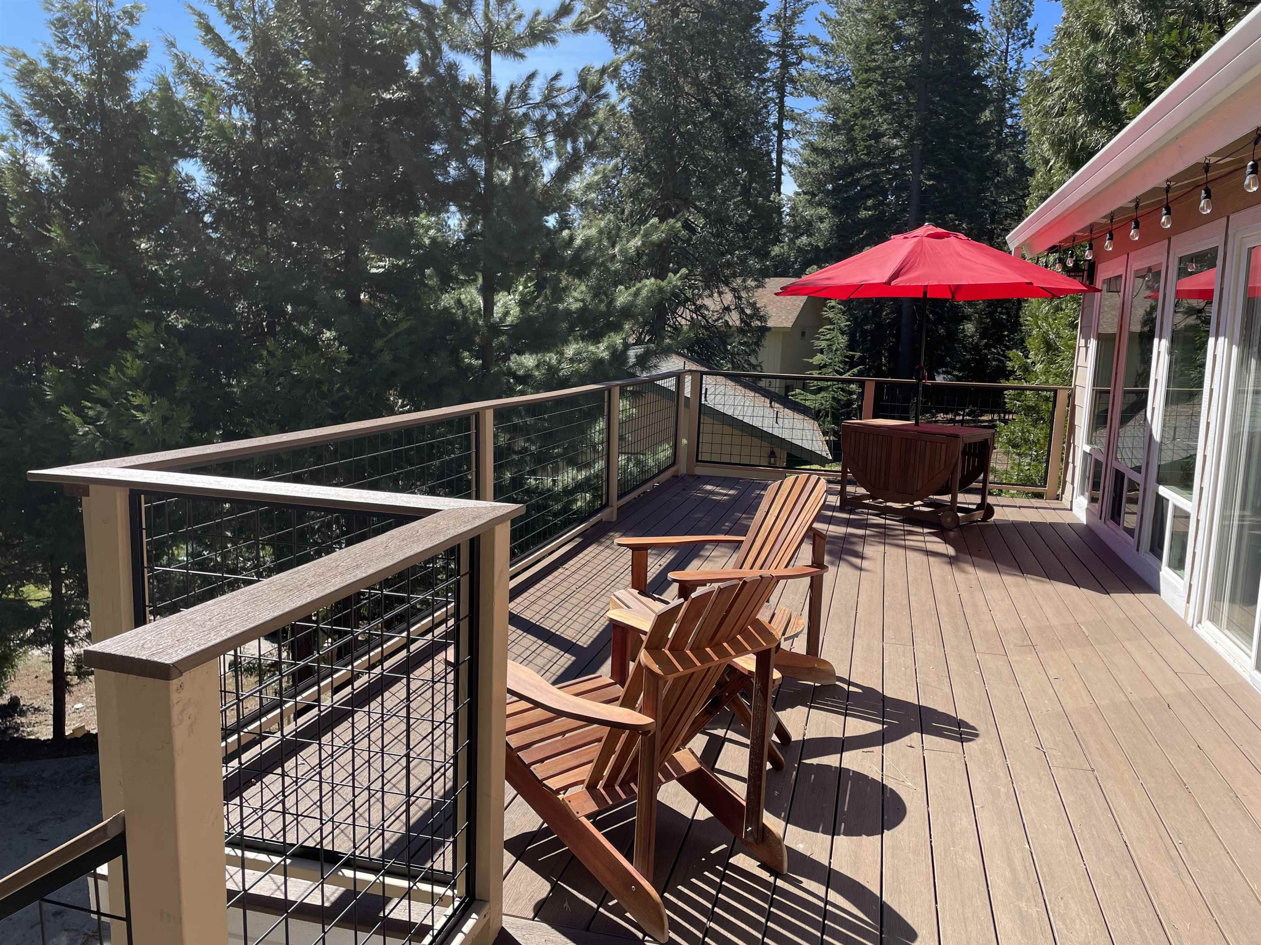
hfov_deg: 67.3
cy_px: 472
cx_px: 630
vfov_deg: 53.1
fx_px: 947
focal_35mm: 26
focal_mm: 4.2
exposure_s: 1/1490
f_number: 1.6
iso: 32
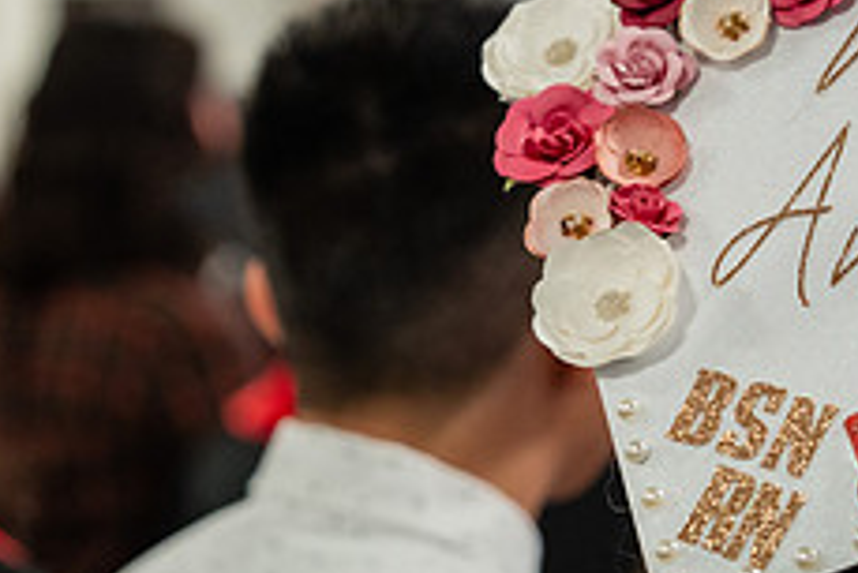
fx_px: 3720
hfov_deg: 13.1
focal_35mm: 156
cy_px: 258
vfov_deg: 8.8
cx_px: 551
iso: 1250
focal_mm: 55
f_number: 2.8
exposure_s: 1/160
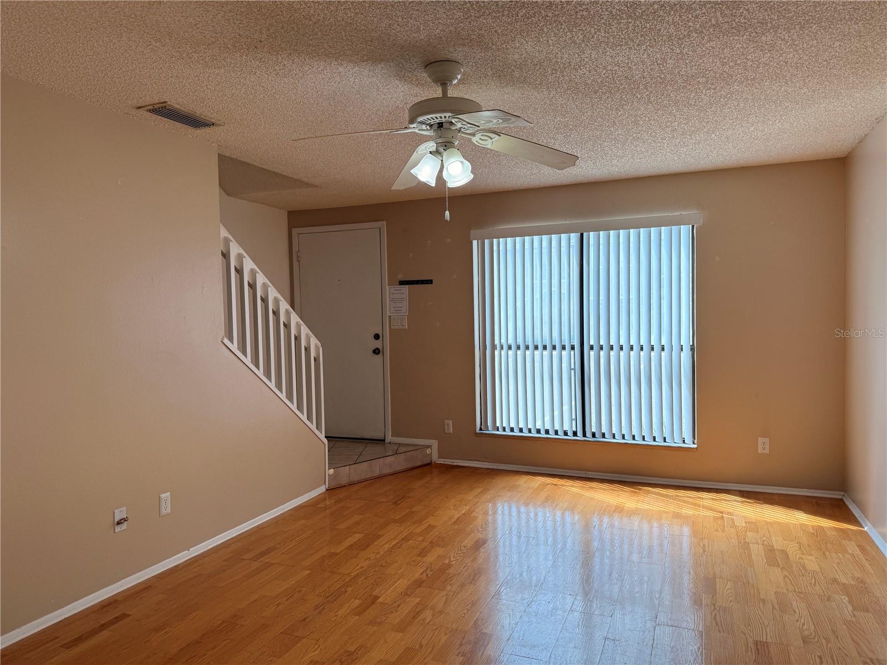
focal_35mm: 24
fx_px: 615
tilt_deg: -1.2
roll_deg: +0.6
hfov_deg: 71.6
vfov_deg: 56.8
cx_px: 444
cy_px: 332
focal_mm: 6.76
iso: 80
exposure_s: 1/478
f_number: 1.78
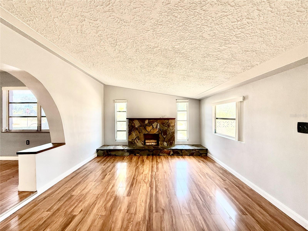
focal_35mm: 14
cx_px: 154
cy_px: 116
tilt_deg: +0.2
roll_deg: -0.2
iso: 200
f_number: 2.2
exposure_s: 1/99
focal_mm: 2.22
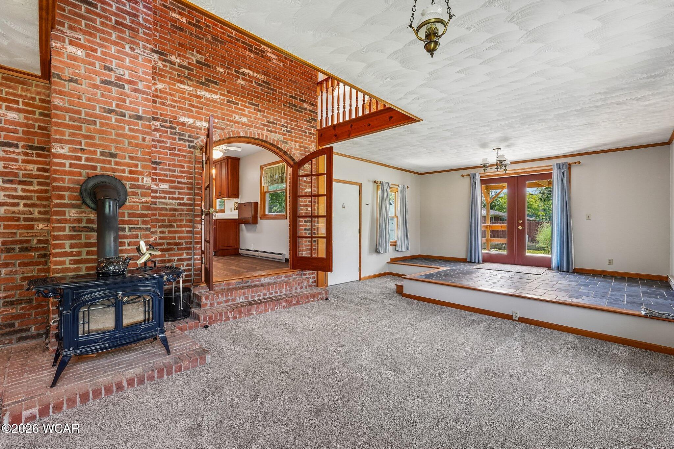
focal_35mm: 16
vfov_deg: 72.0
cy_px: 224
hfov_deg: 95.0
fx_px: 309
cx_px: 337
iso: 400
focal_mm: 16.5
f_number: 8
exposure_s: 1/25
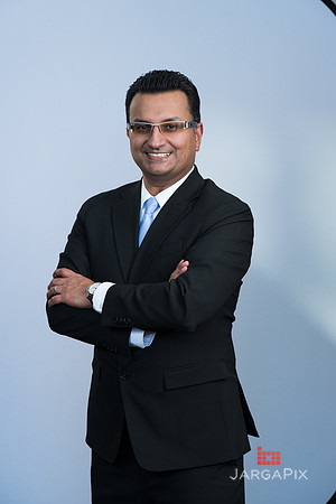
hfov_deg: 12.5
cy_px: 252
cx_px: 168
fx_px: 1540
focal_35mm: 110
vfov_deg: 18.6
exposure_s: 1/160
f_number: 5.6
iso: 640
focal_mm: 110
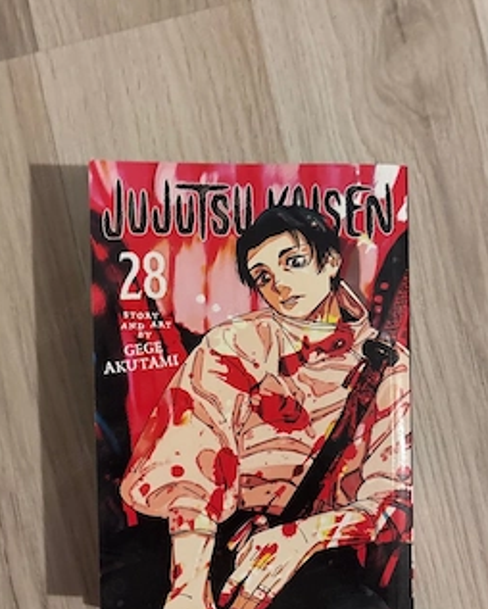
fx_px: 577
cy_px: 338
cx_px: 244
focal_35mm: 32
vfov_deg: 55.5
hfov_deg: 45.8
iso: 500
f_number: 1.6
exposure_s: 1/50
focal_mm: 5.96
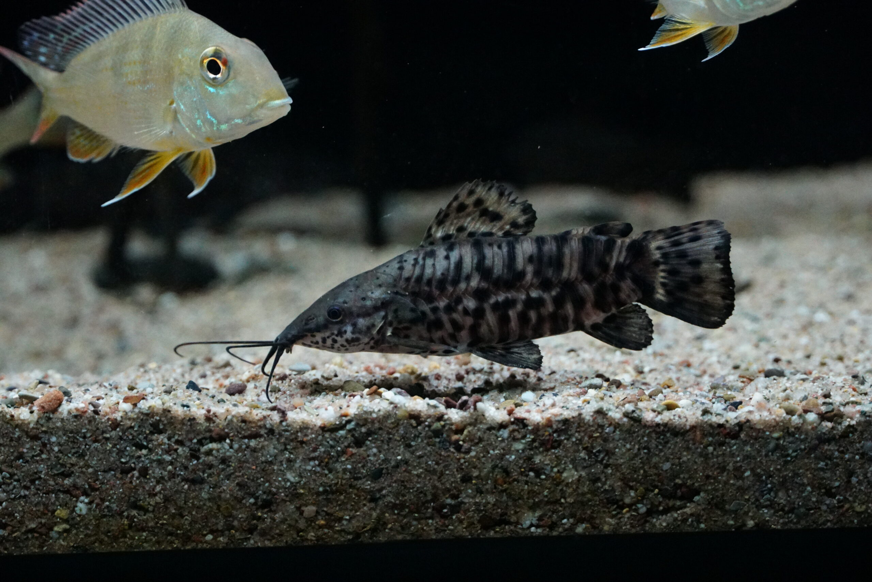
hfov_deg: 17.5
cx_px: 436
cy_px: 291
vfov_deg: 11.7
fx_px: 2834
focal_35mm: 117
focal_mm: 78
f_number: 5.6
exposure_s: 1/250
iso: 8000
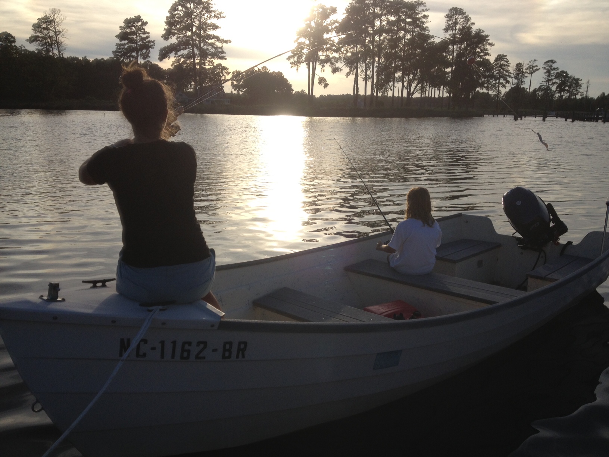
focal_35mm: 35
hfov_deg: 52.6
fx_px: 616
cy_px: 228
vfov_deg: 40.7
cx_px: 304
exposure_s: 1/1783
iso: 50
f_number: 2.4
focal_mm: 4.28
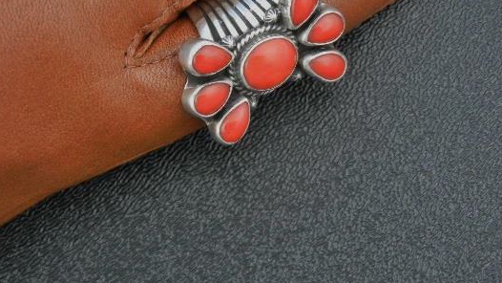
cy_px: 74
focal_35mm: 102
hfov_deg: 20.9
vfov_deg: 11.8
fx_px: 1358
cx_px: 266
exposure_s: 1/2.7
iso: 200
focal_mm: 13.9
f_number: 4.3
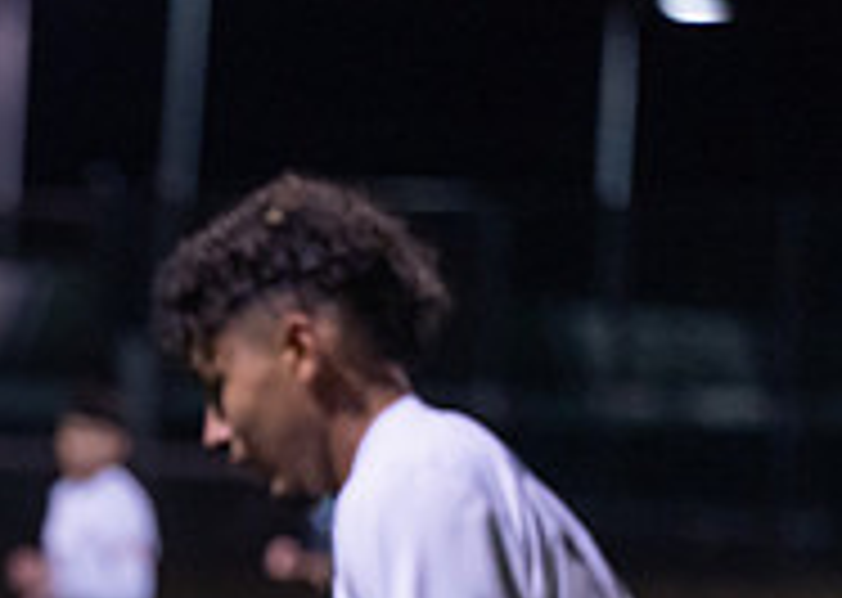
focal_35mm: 610
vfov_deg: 2.4
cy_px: 926
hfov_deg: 3.3
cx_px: -297
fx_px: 14566
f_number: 2.8
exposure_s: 1/1000
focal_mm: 180
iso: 2500
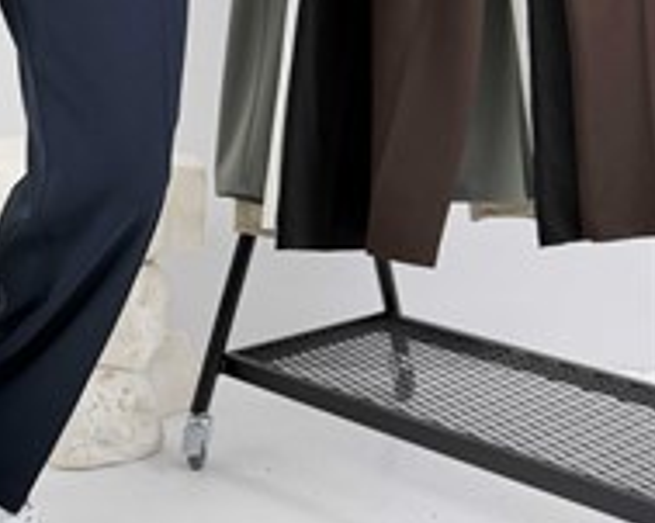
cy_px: 199
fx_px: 1279
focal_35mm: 66
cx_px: -35
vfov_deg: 23.1
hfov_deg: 26.8
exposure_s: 1/121
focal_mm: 6.76
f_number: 1.78
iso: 160
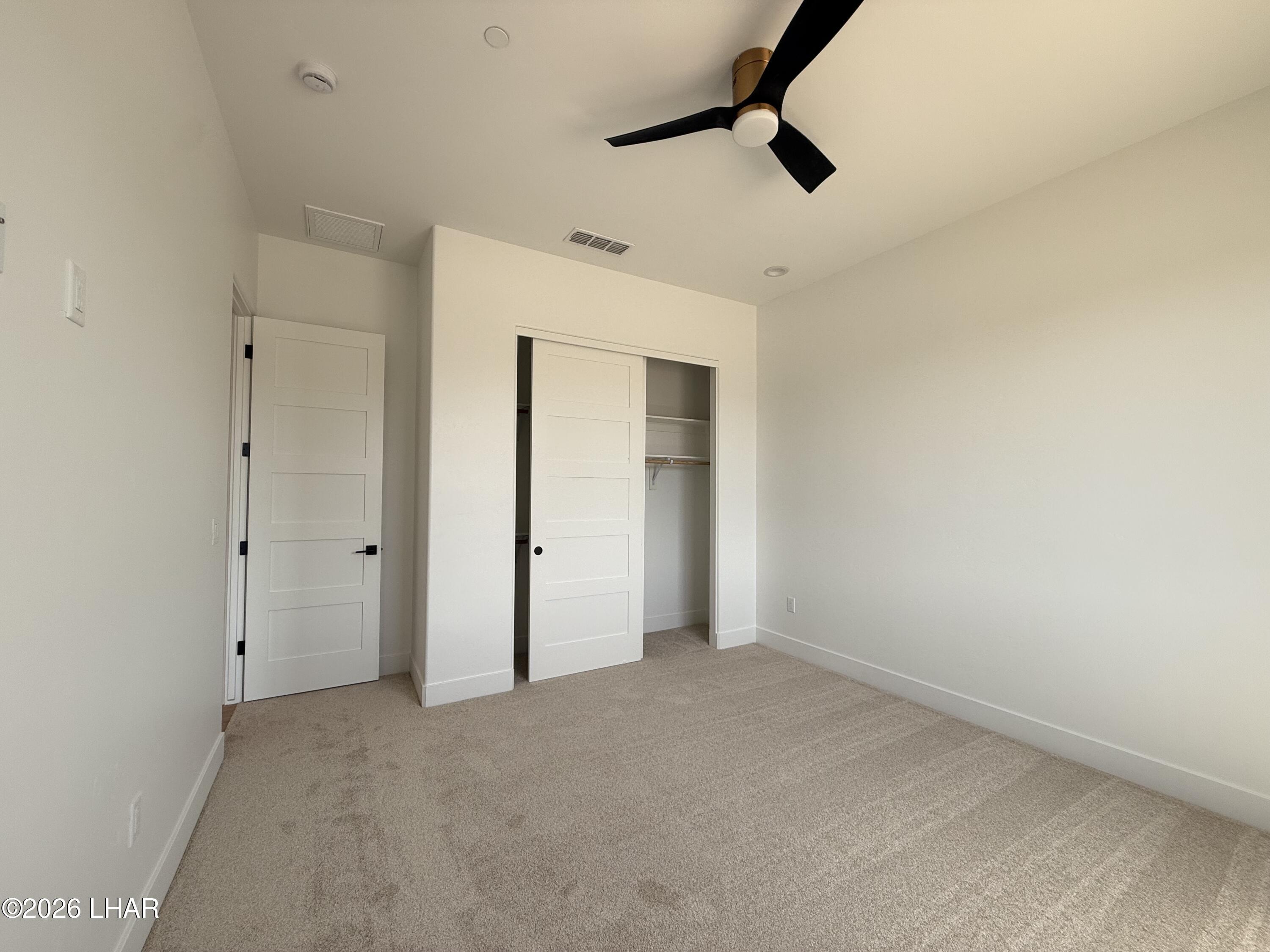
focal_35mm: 14
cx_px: 635
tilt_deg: +1.4
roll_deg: -1.2
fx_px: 514
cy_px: 476
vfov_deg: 85.7
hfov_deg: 102.1
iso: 50
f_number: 2.2
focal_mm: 2.22
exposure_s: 1/114
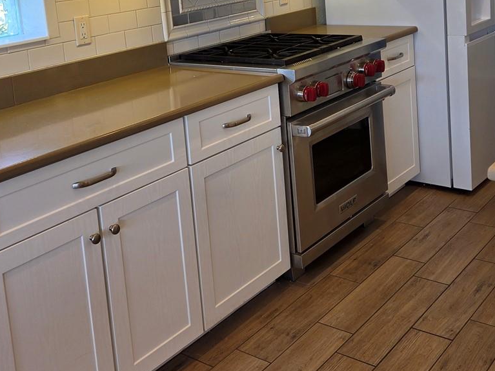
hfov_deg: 39.6
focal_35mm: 48
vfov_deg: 29.2
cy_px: 50
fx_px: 686
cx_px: 271
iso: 40
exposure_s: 1/120
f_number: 1.8
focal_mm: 5.4
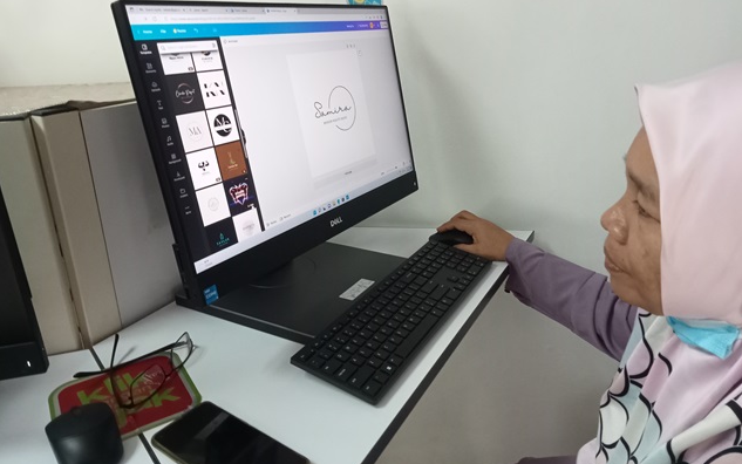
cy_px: 199
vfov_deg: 41.8
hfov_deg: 62.9
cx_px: 370
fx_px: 607
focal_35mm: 30
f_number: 2.2
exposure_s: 1/33.3
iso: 903
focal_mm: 3.46
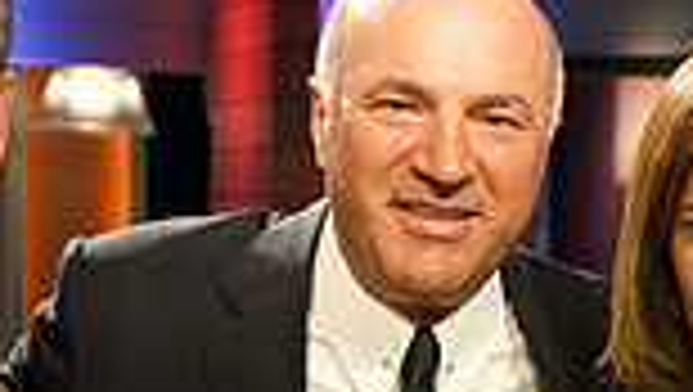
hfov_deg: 16.4
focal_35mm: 130
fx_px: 2391
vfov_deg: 9.2
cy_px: 462
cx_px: 540
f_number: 4
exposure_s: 1/60
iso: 3200
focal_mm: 33
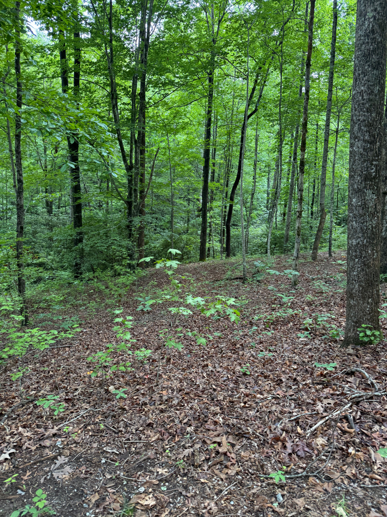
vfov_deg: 71.6
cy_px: 258
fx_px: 358
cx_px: 194
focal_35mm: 24
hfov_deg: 56.8
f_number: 1.78
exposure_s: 1/115
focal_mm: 6.76
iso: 200
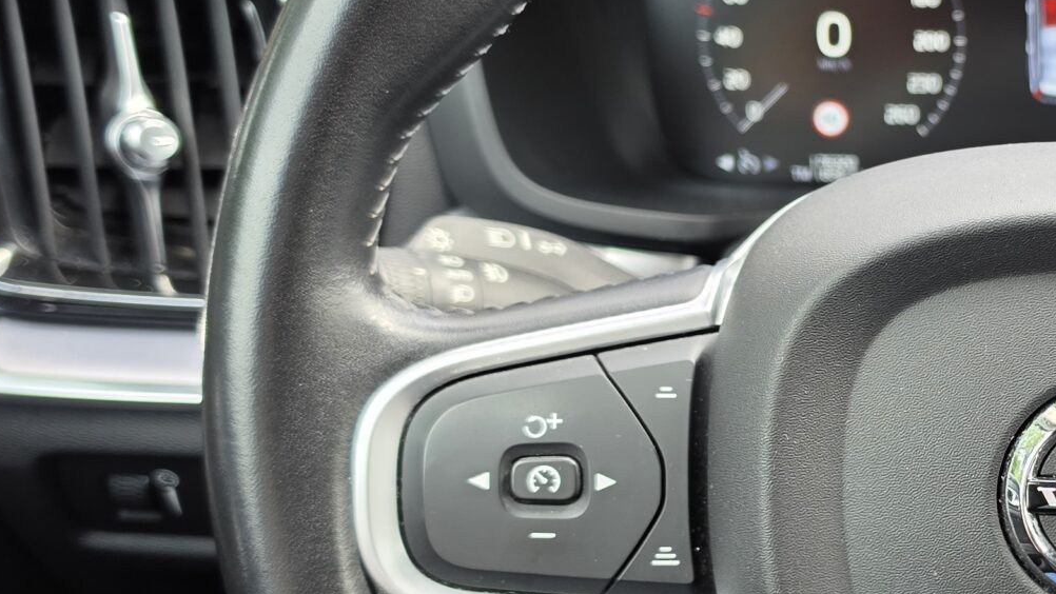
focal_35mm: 64
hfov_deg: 30.7
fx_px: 1792
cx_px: 1032
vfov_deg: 18.8
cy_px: 343
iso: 25
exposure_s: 1/180
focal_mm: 6.5
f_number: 1.4
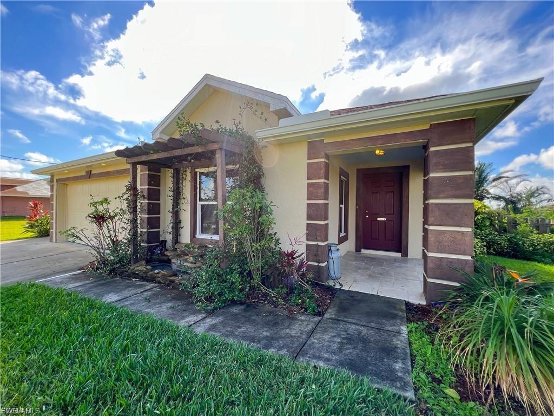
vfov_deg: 89.9
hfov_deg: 106.2
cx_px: 277
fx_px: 208
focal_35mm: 13
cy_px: 208
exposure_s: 1/530
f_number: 1.8
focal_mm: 1.57
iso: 32
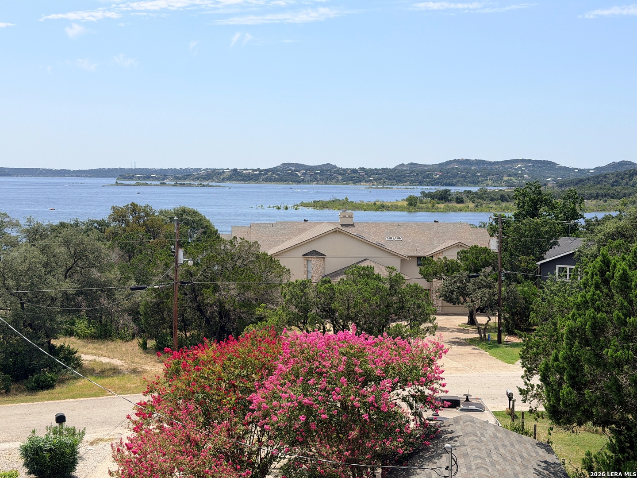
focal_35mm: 48
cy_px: 239
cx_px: 318
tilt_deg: -4.7
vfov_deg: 30.3
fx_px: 883
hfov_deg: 39.7
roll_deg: -0.5
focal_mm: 6.76
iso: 64
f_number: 1.78
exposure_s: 1/7874
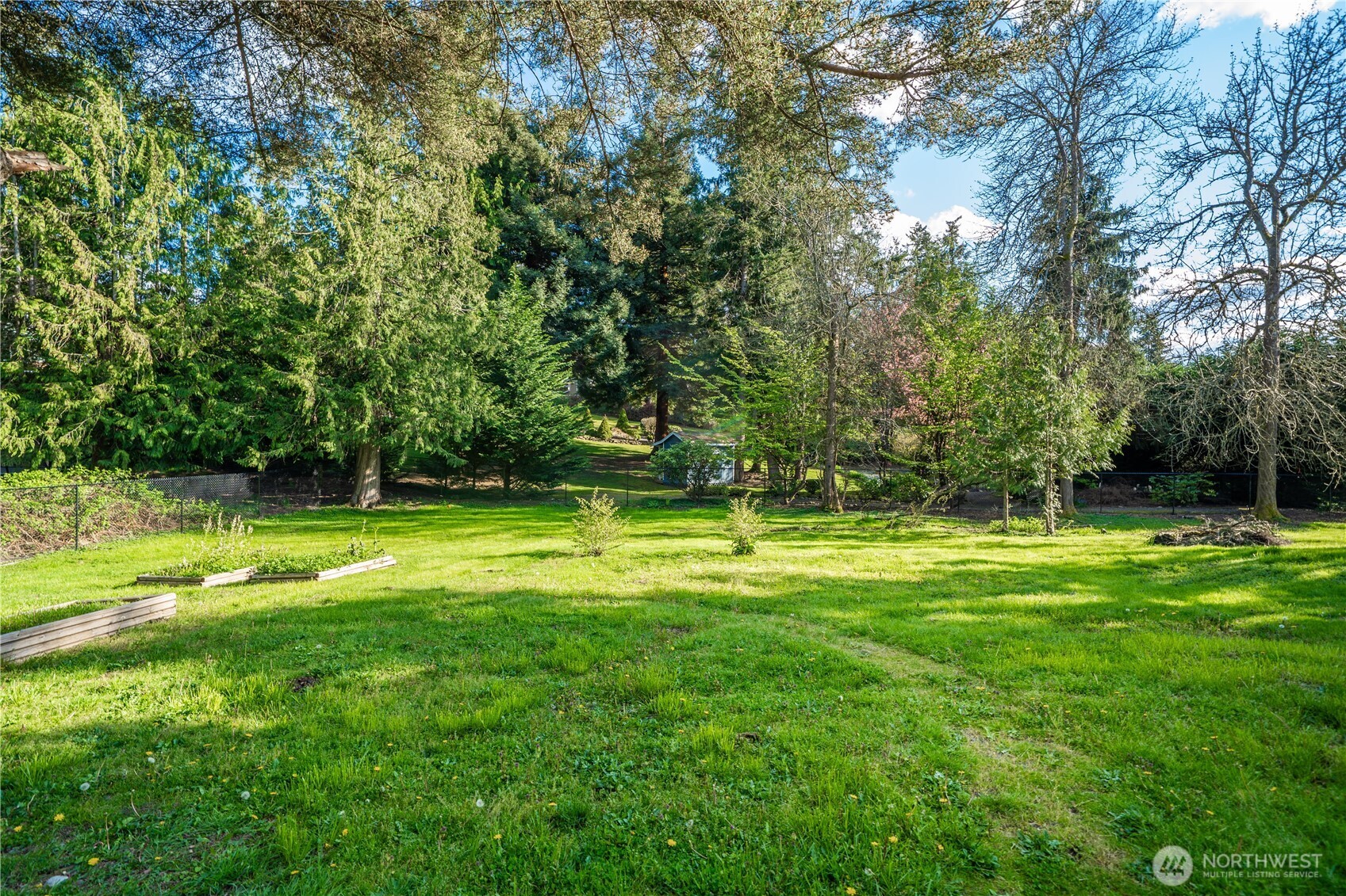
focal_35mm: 16
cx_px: 673
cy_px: 448
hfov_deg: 96.7
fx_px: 598
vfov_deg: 73.7
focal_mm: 16
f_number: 7.1
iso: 100
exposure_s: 1/40
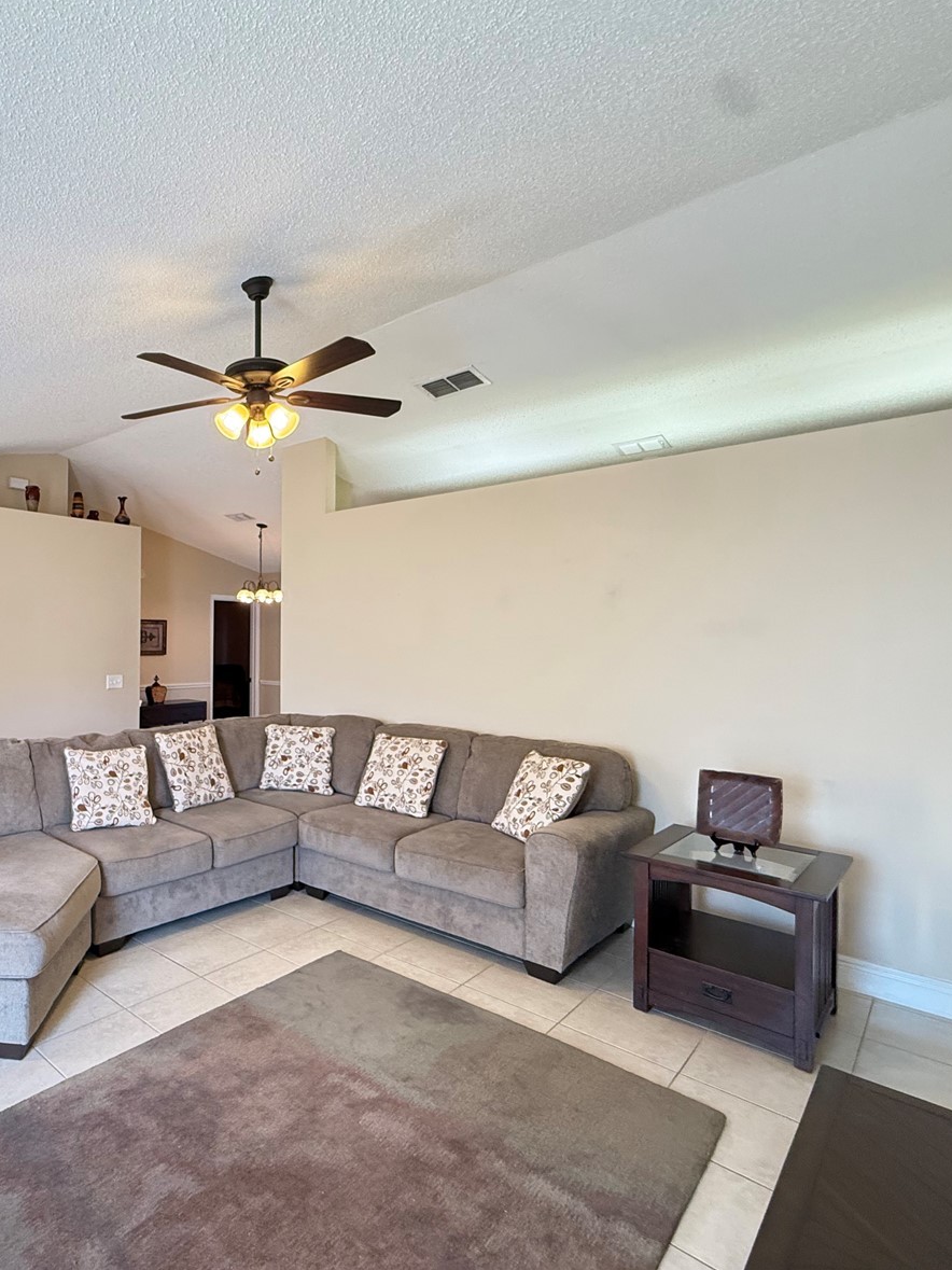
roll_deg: -0.7
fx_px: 697
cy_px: 625
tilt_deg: +1.2
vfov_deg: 84.7
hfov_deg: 64.1
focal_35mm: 19
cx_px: 224
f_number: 2.2
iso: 400
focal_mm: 2.22
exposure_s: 1/60
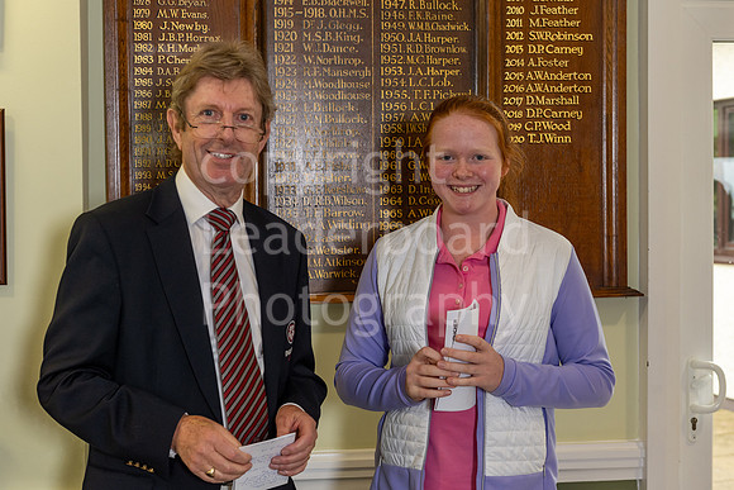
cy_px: 245
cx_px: 367
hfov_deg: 32.8
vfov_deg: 22.2
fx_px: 1247
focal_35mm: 61
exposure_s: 1/60
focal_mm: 58
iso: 320
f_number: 5.6
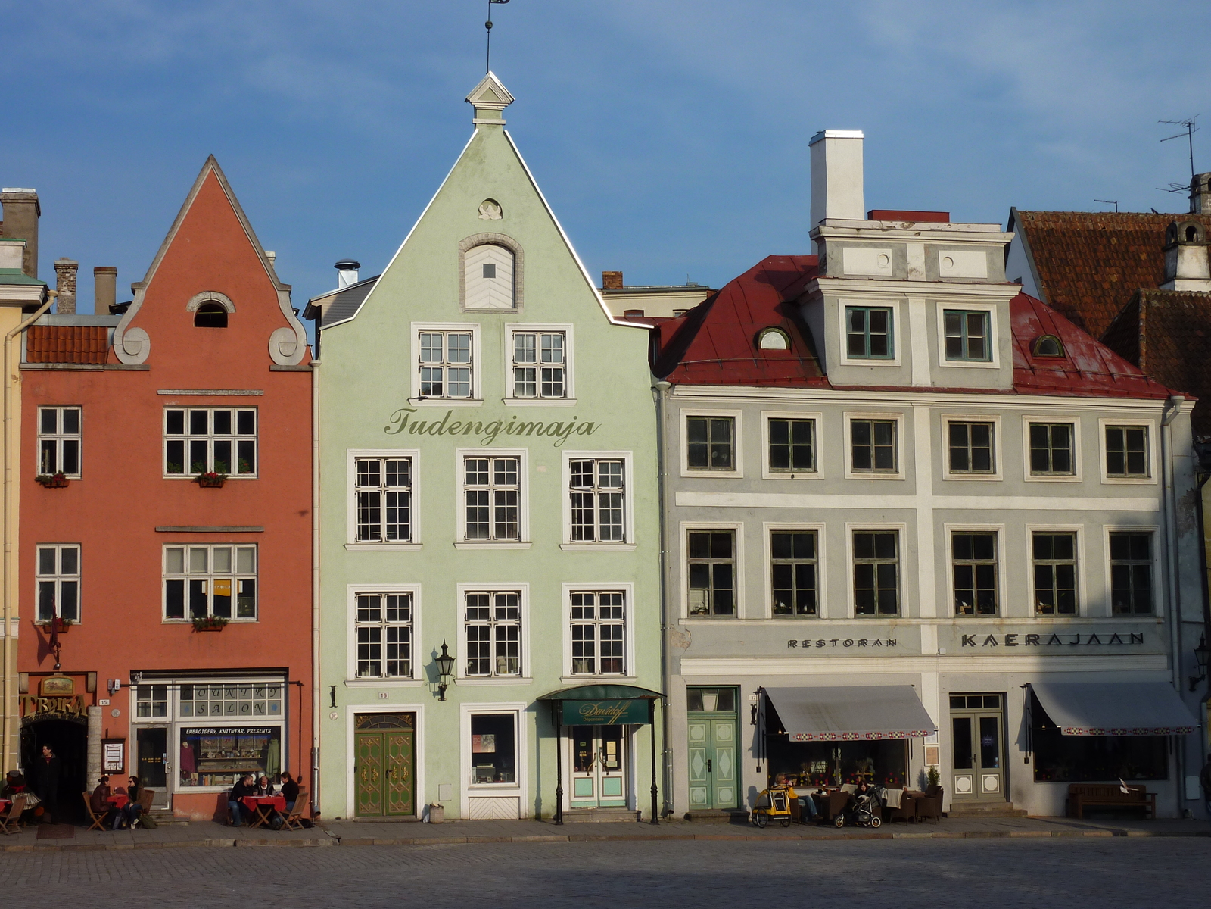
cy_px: 454
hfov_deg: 30.7
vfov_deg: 23.3
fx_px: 2204
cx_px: 606
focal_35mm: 63
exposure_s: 1/400
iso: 80
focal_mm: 10.3
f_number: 5.6
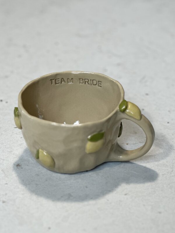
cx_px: 88
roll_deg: -1.1
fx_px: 519
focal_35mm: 77
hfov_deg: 19.1
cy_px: 116
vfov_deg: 25.3
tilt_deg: -30.7
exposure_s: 1/100
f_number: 2.8
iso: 160
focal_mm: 9
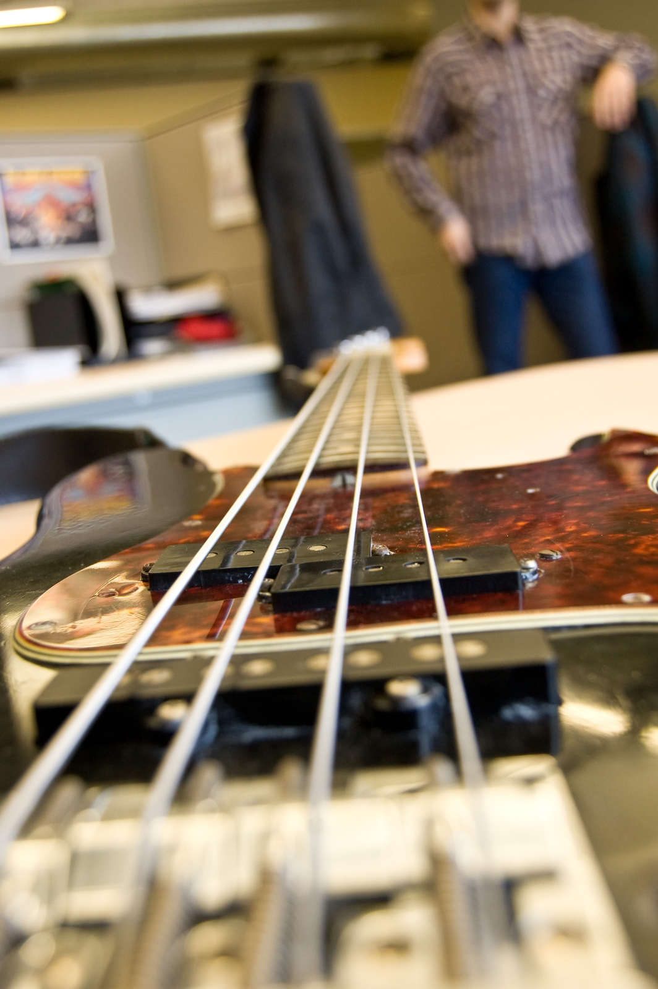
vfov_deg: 49.6
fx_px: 1071
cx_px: 329
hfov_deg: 34.2
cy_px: 494
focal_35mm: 39
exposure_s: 1/30
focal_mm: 26
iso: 400
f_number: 5.6
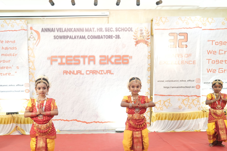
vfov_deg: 28.4
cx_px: 102
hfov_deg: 41.9
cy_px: 105
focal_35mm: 47
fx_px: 296
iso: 640
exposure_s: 1/100
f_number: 4
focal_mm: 33
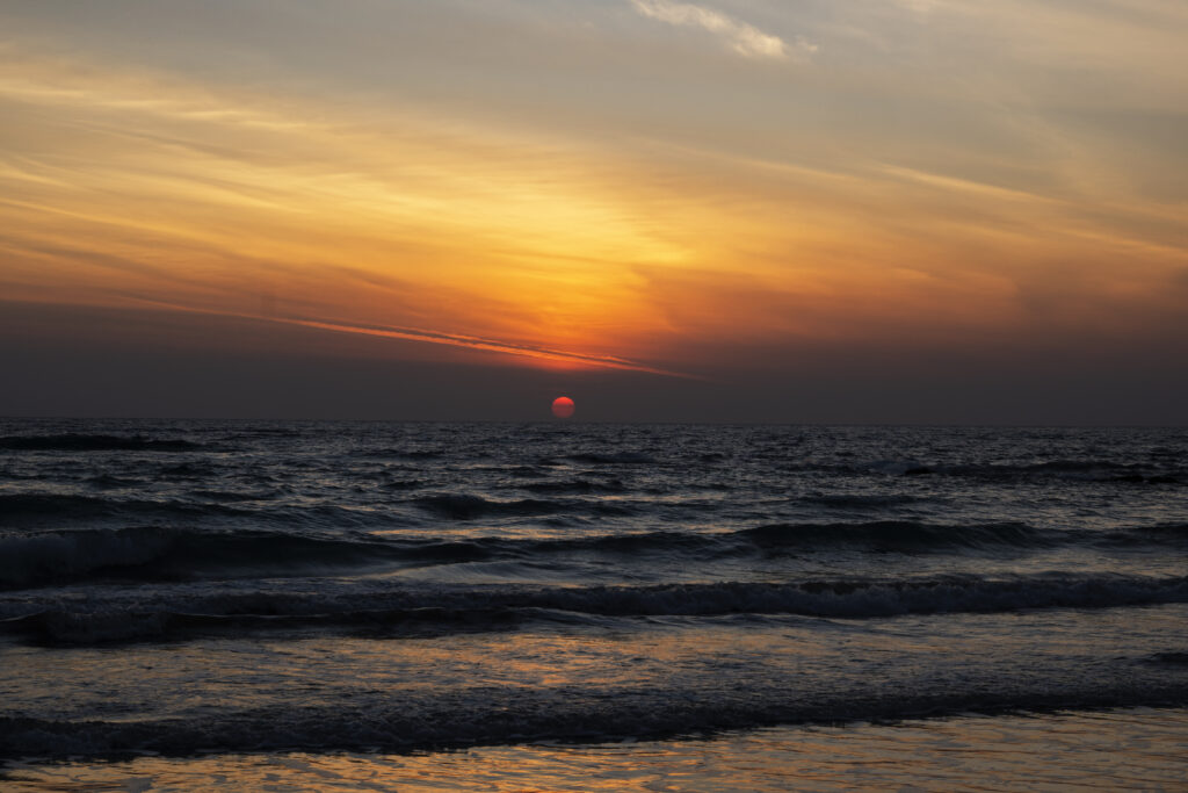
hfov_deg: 27.0
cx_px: 594
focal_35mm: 75
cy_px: 396
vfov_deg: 18.2
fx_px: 2475
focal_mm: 50
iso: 100
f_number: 8
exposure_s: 1/125
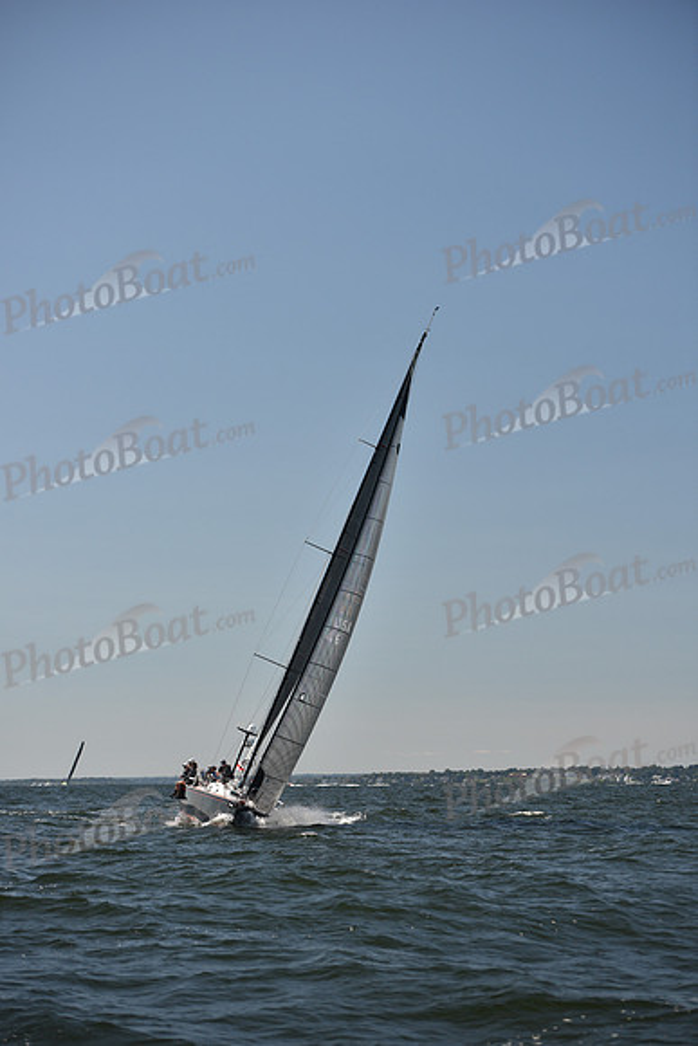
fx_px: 2674
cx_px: 349
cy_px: 523
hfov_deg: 14.9
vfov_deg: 22.1
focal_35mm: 92
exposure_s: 1/1600
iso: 250
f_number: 3.5
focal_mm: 92
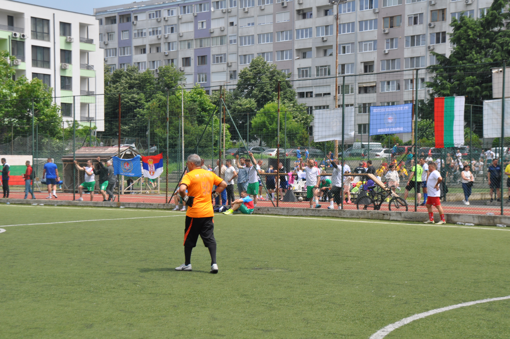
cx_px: 255
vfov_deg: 18.9
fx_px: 1019
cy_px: 170
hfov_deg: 28.1
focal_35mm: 72
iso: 200
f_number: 9
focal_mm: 48
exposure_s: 1/320
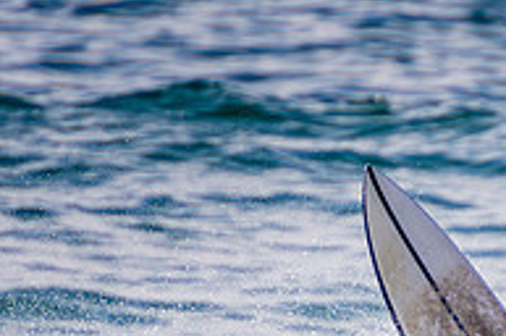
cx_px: 611
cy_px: 484
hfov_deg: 1.1
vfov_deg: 0.8
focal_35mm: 1808
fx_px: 25370
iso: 250
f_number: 5.6
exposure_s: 1/2000
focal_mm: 400
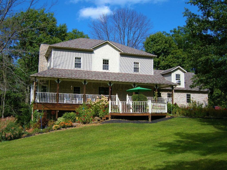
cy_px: 85
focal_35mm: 40
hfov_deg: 46.8
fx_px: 262
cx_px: 114
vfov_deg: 36.0
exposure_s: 1/304
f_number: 5.7
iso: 64
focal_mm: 8.5
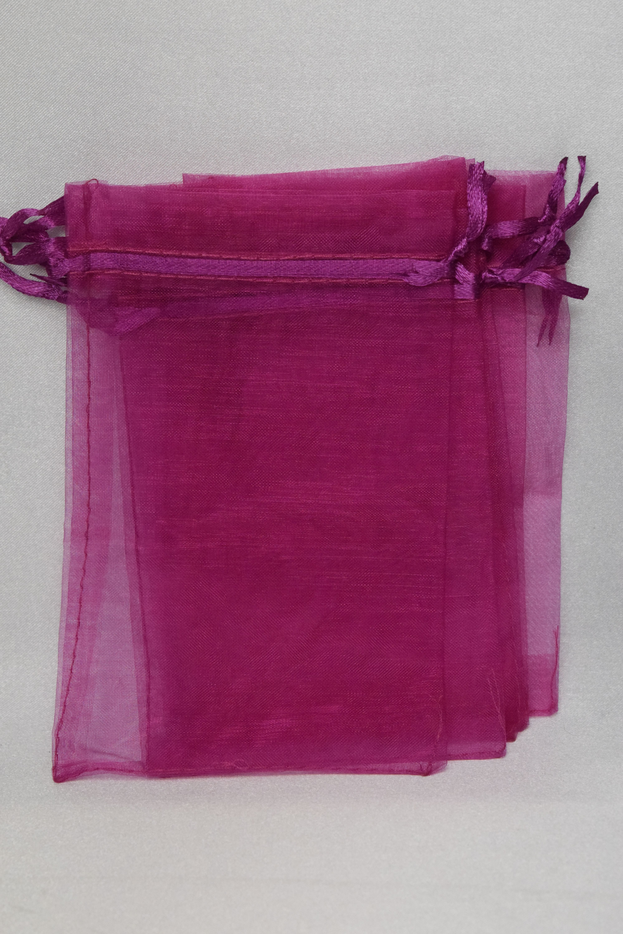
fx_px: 2336
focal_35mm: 90
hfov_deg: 15.2
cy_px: 467
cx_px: 312
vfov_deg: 22.6
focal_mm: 60
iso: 6400
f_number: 10
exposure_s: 1/1600
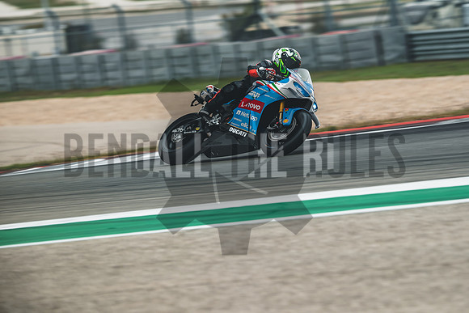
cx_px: 234
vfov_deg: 4.6
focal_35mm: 300
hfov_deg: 6.9
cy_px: 156
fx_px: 3909
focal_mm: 200
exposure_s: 1/250
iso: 160
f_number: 4
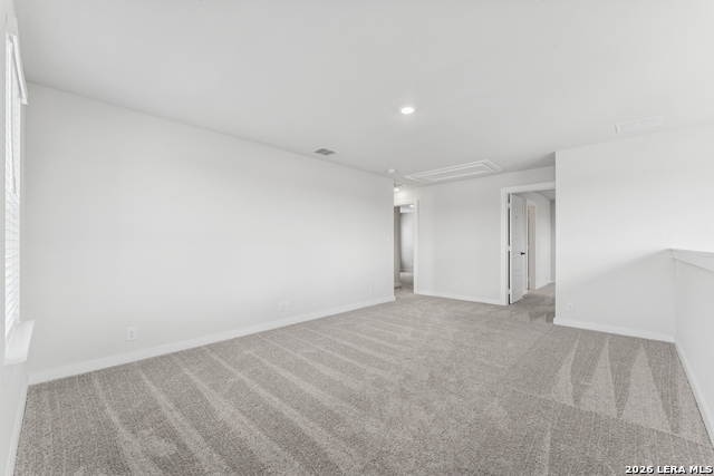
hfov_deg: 104.2
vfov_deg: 81.2
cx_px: 357
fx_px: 278
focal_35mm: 14
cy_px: 238
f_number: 13
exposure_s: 1/5
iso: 100
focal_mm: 14
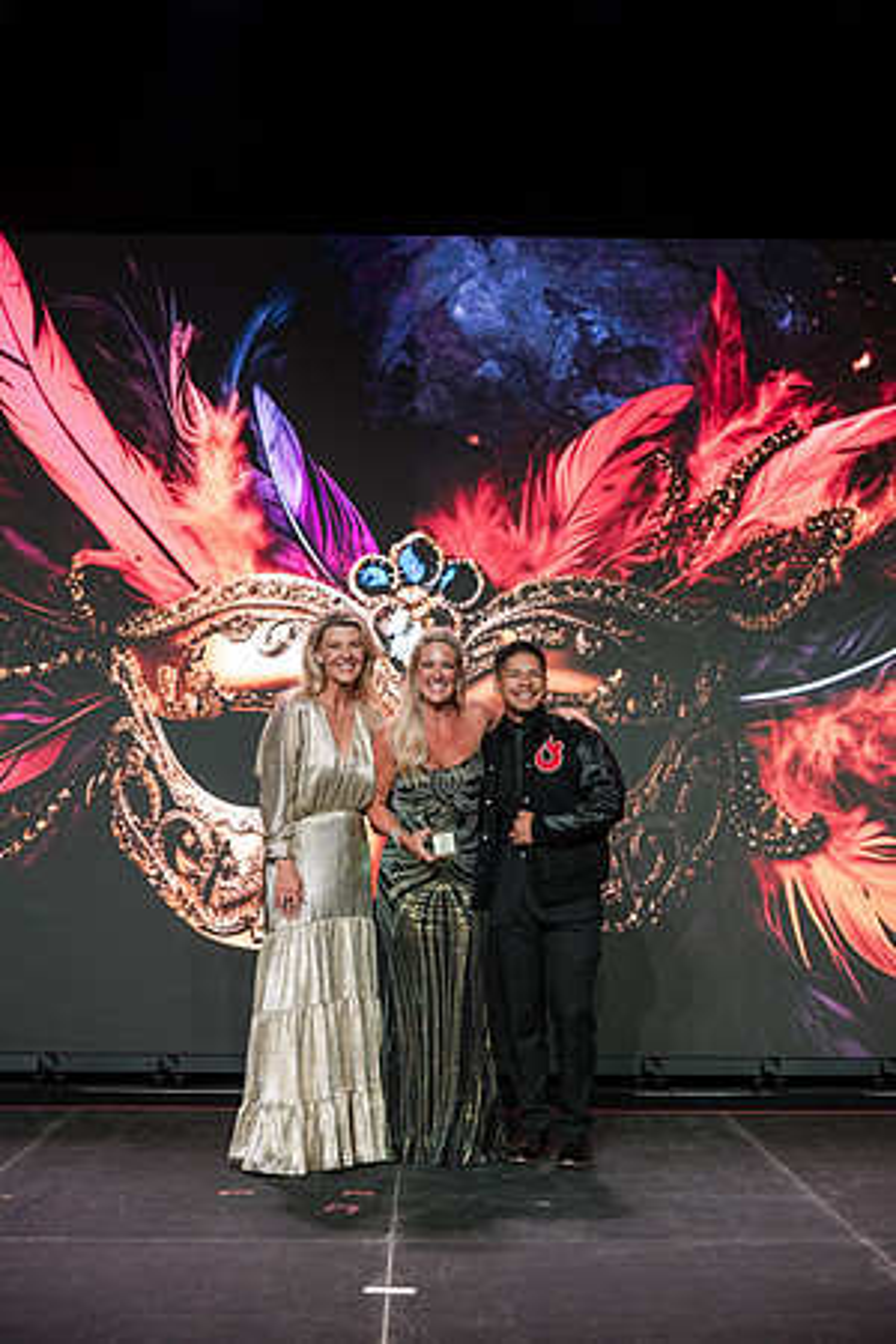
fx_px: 1867
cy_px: 672
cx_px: 448
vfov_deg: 39.6
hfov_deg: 27.0
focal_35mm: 50
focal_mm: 50
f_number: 2.8
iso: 800
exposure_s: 1/160
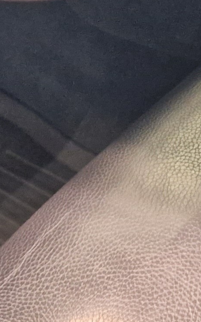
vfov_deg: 15.2
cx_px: 291
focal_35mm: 132
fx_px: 1157
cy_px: -84
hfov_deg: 9.7
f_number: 1.8
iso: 400
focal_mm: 5.4
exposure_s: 1/100
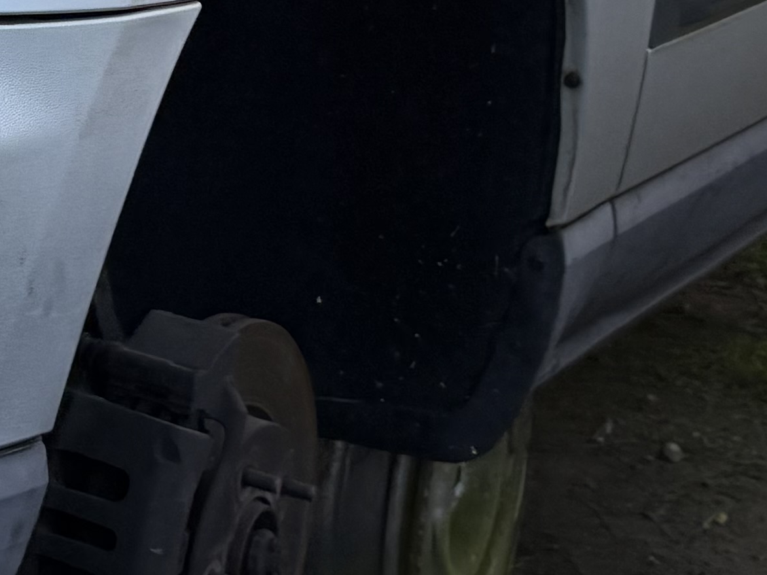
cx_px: -290
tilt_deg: -1.6
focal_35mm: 117
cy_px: -368
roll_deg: -0.7
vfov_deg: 11.9
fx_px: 2592
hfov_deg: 15.8
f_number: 1.78
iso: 100
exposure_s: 1/1075
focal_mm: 6.76
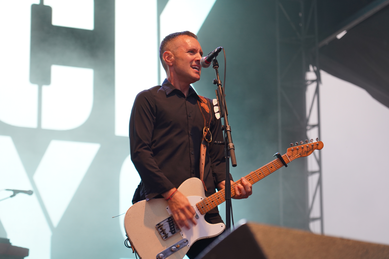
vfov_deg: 13.0
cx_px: 194
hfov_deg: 19.5
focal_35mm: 105
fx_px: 1134
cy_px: 130
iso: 1000
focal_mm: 105
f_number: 4
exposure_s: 1/160
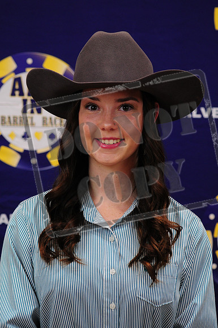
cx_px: 109
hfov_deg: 11.1
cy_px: 164
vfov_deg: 16.7
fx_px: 1121
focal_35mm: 123
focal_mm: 82
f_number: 4
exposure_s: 1/125
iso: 640
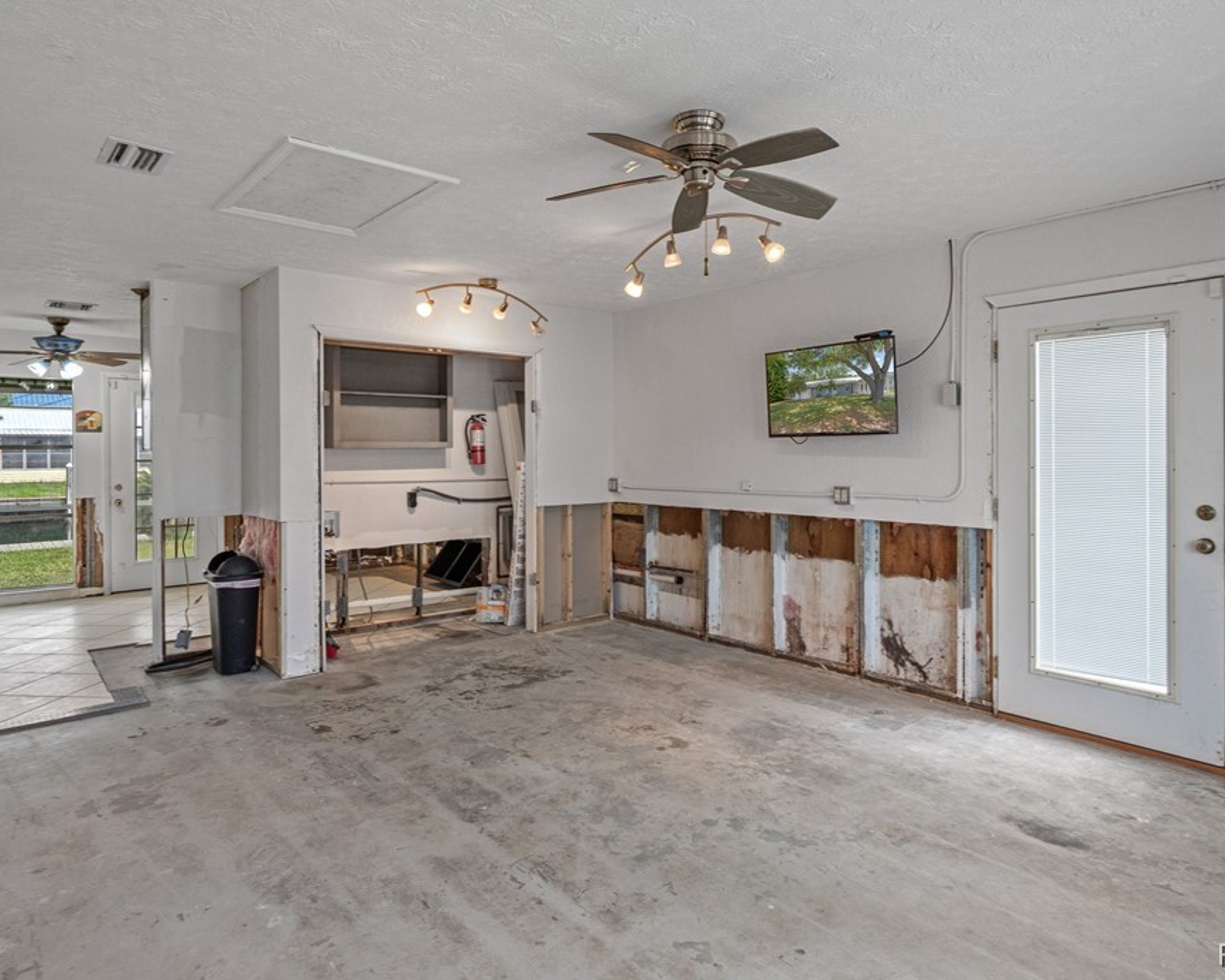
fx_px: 725
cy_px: 473
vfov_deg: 68.1
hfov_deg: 80.4
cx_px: 628
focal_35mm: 20
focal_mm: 17
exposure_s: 1/6
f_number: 8
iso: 400
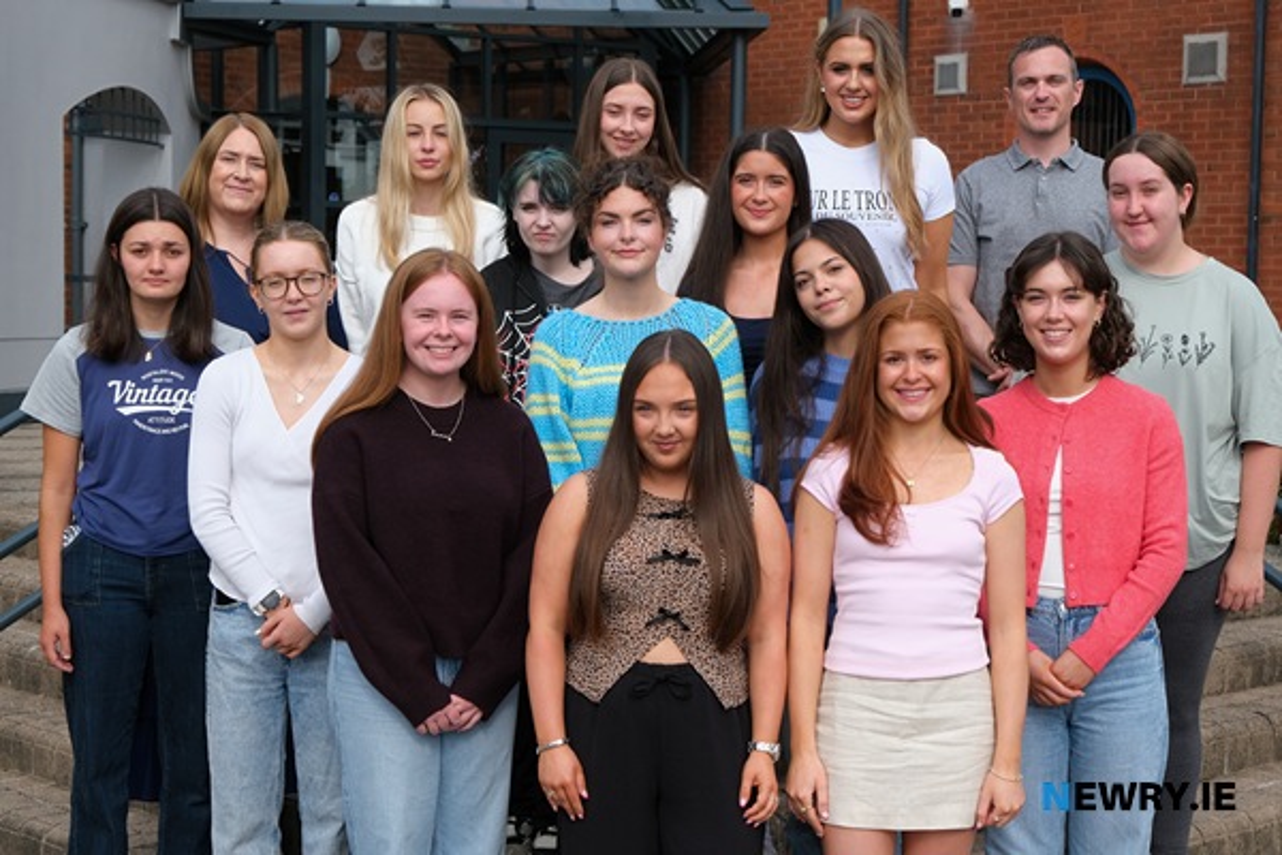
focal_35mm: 61
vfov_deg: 22.3
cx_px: 641
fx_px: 2172
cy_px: 428
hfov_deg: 32.9
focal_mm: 40.7
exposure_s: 1/850
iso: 400
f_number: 6.4
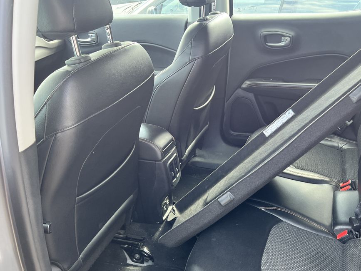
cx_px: 249
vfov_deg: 39.1
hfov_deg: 50.2
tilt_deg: -28.9
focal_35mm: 36
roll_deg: -1.7
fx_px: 375
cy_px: 185
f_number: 1.5
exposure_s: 1/121
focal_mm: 5.7
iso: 125
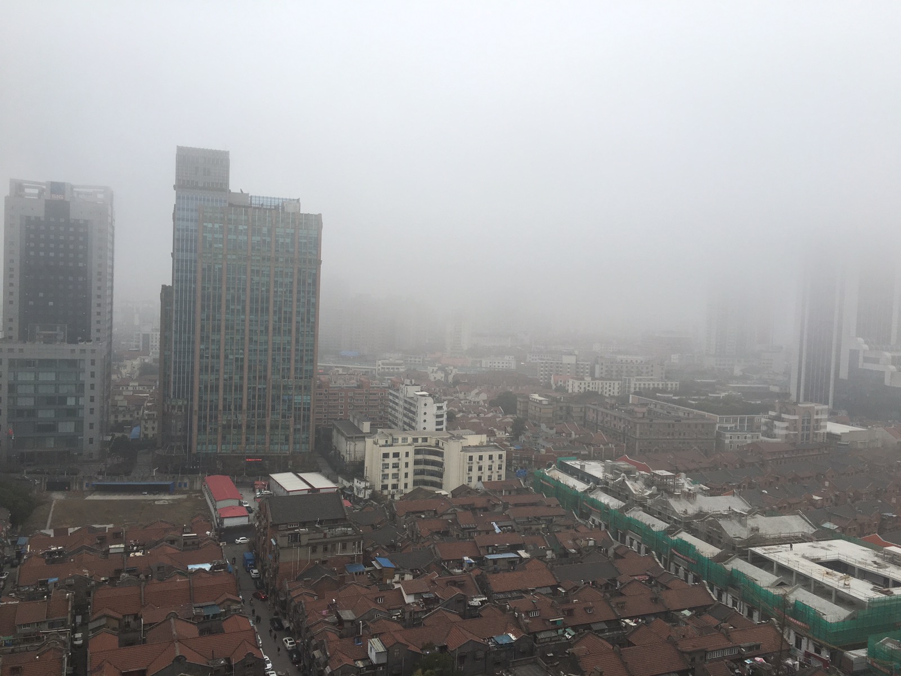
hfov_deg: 61.7
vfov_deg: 48.2
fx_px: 755
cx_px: 450
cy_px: 338
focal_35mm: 29
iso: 25
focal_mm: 4.15
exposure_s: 1/493
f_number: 2.2
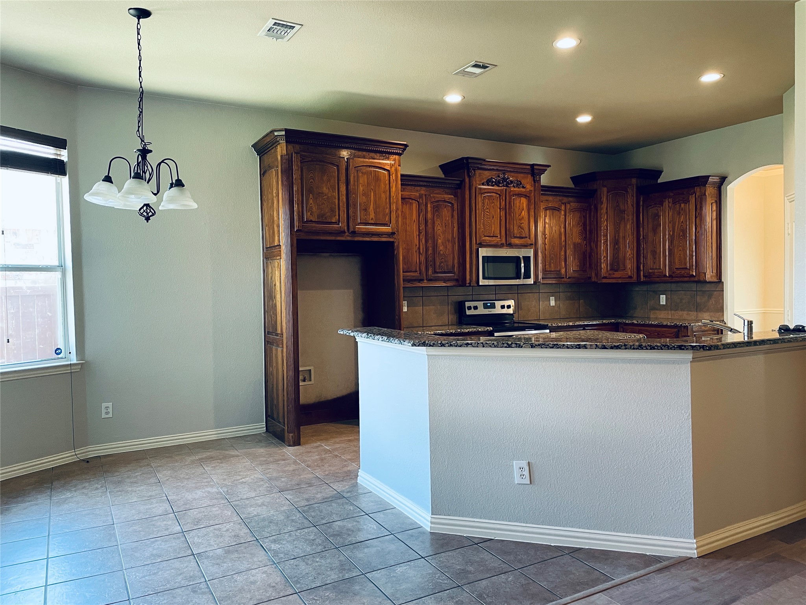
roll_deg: +1.1
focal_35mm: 26
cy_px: 302
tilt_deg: -1.2
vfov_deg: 53.1
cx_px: 403
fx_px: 605
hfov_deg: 67.3
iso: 160
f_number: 1.6
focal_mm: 4.2
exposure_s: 1/60
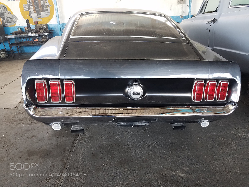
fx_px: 187
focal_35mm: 26
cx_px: 124
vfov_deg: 53.1
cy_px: 94
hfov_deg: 67.3
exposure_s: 1/60
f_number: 1.7
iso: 80
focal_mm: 4.2
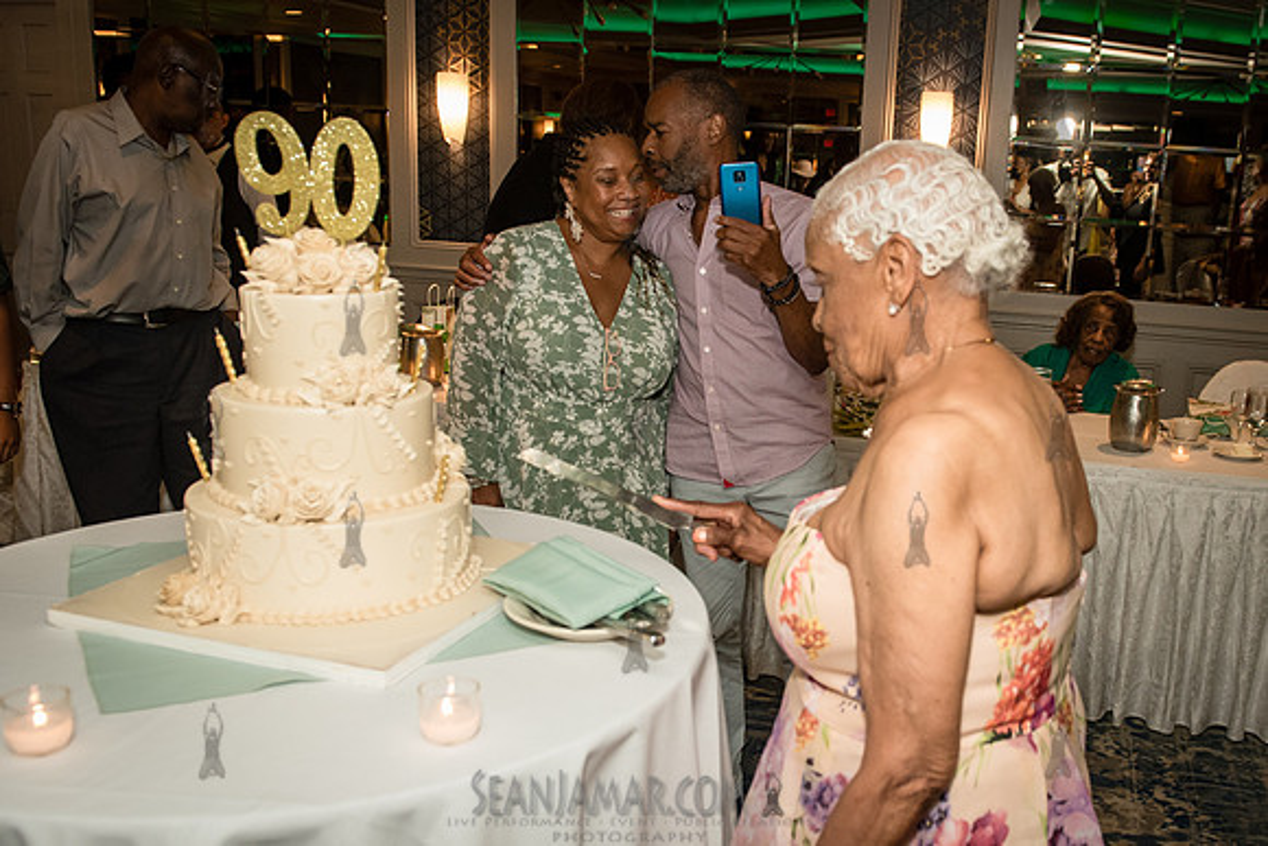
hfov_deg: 51.6
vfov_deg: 36.1
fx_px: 1295
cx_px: 791
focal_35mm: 37
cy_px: 505
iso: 1600
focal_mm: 26
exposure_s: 1/200
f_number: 3.5
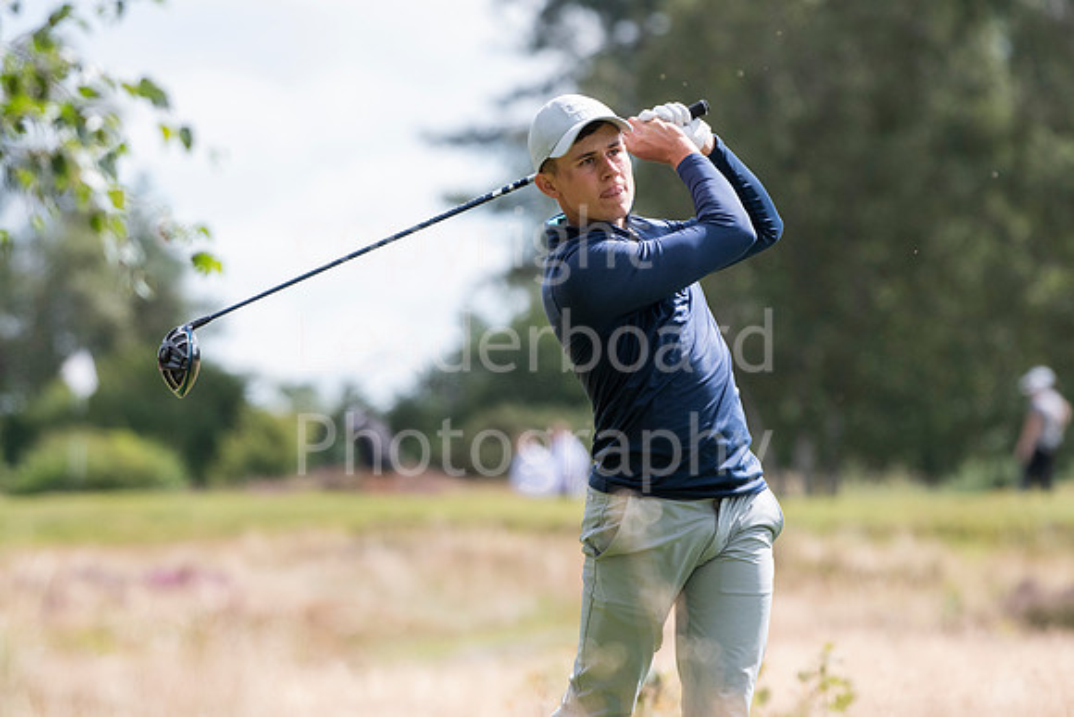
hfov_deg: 4.7
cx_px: 537
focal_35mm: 435
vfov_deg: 3.2
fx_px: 12980
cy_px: 358
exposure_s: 1/1600
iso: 800
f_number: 5.6
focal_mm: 290
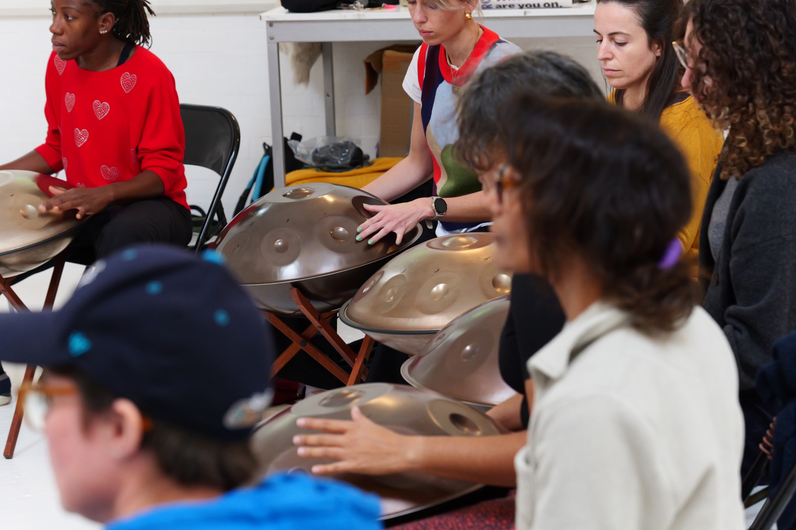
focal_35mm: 105
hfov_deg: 19.5
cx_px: 398
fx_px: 2321
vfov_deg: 13.0
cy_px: 265
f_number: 4
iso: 6400
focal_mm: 105
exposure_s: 1/125
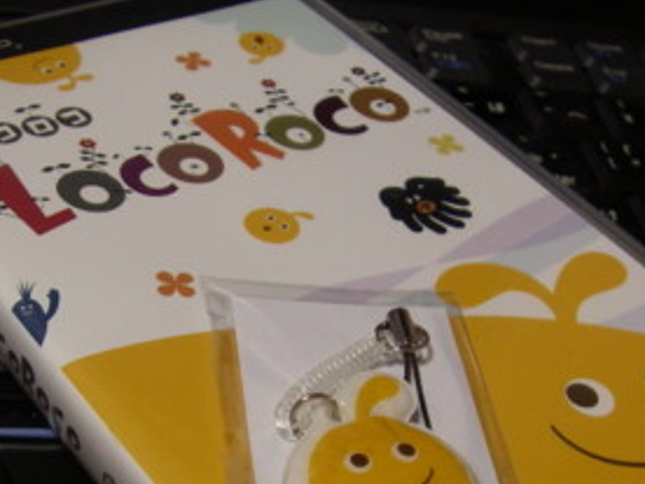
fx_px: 1155
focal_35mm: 62
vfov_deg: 23.3
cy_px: 390
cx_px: 315
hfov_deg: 31.2
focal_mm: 6.3
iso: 160
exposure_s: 1/20
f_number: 3.3
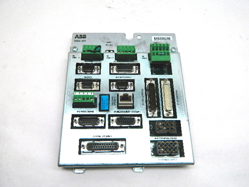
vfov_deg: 49.7
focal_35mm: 28
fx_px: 201
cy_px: 94
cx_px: 124
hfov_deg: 63.4
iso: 80
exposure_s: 1/100
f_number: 3.2
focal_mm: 5.1
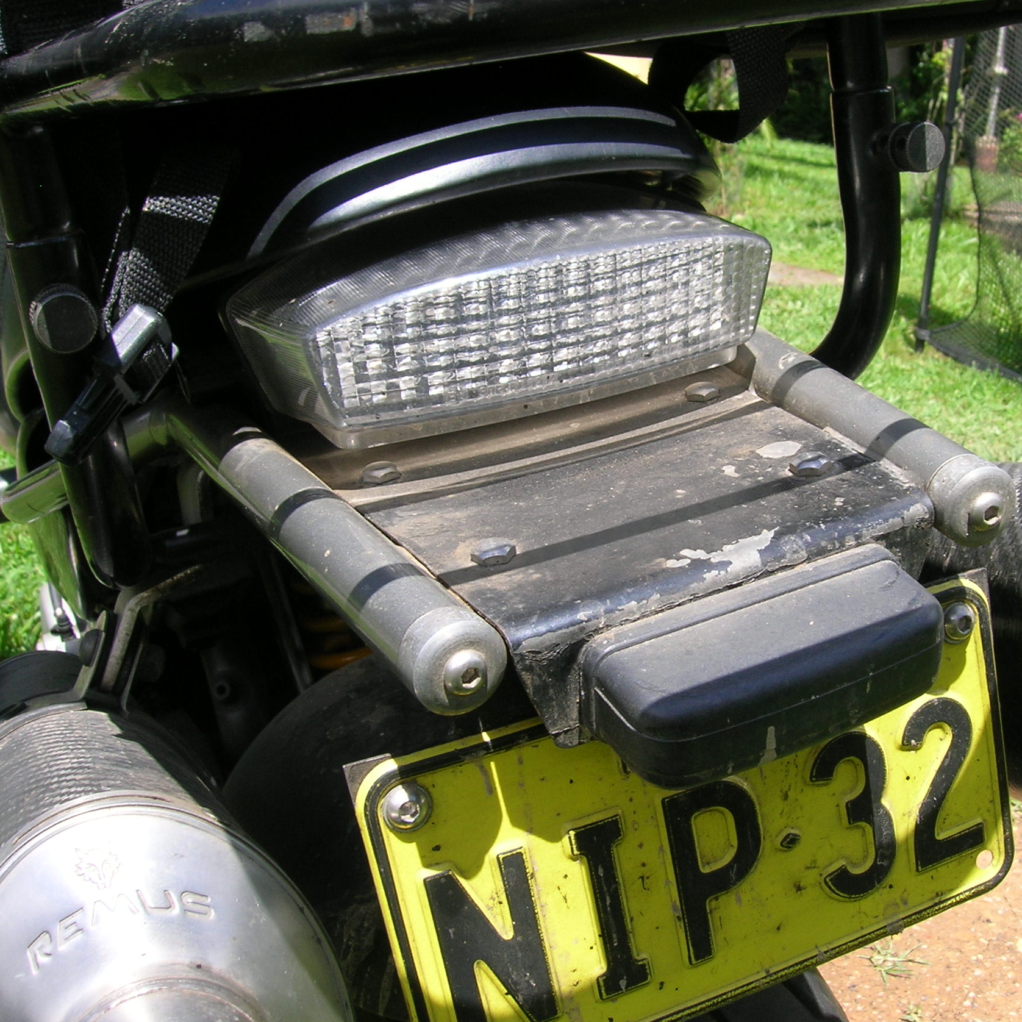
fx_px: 1370
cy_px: 511
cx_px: 670
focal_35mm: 41
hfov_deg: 40.5
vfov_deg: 40.9
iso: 50
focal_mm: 5.7
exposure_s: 1/206
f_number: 4.9
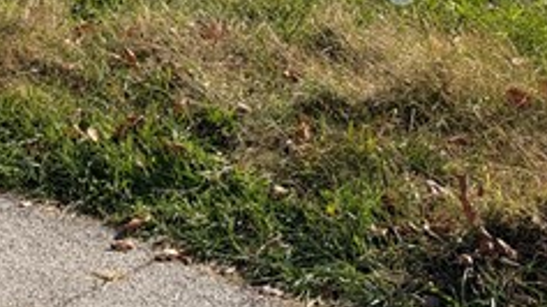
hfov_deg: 17.6
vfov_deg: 8.3
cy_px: -743
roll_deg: -1.7
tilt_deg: +15.3
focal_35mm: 113
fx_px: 1638
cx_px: -196
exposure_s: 1/2762
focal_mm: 6.93
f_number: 1.8
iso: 64
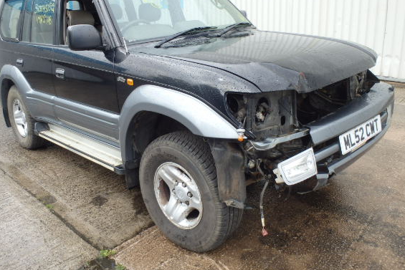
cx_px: 192
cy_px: 105
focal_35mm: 33
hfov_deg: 57.2
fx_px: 371
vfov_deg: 39.8
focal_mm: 5
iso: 125
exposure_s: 1/160
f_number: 3.9
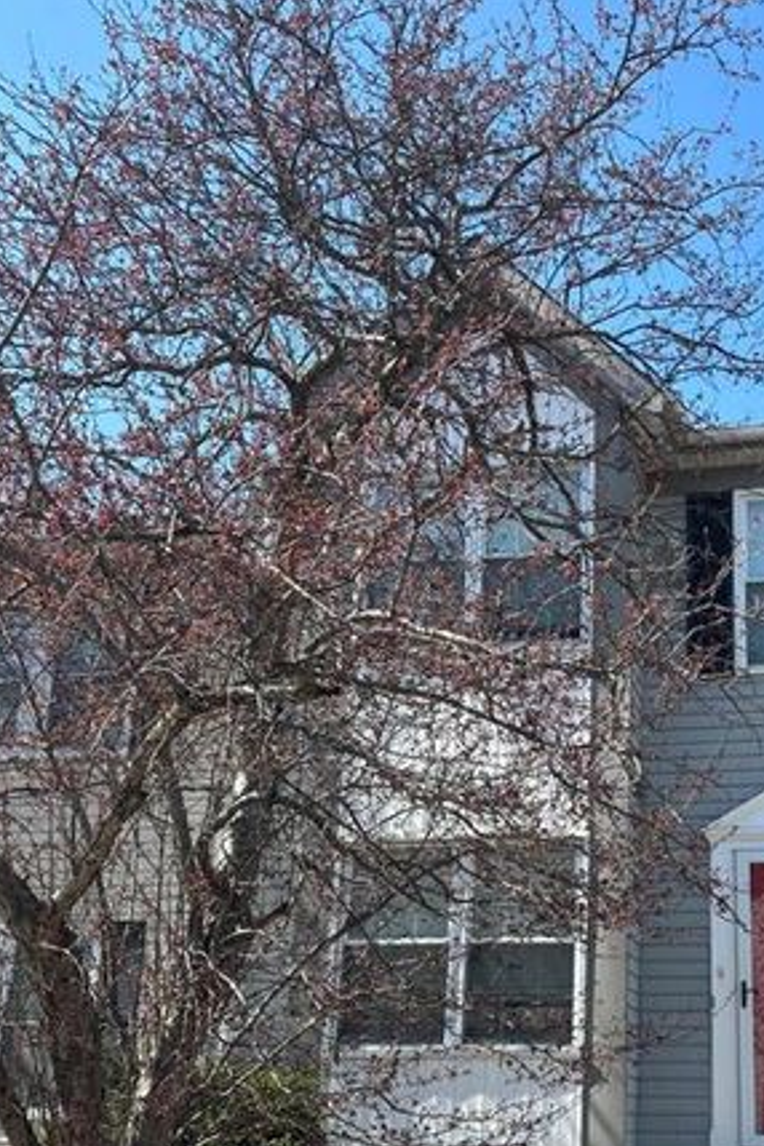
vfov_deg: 45.8
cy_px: 749
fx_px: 1337
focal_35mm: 42
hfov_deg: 30.9
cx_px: 638
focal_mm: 5.96
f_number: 1.6
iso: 50
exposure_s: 1/1381
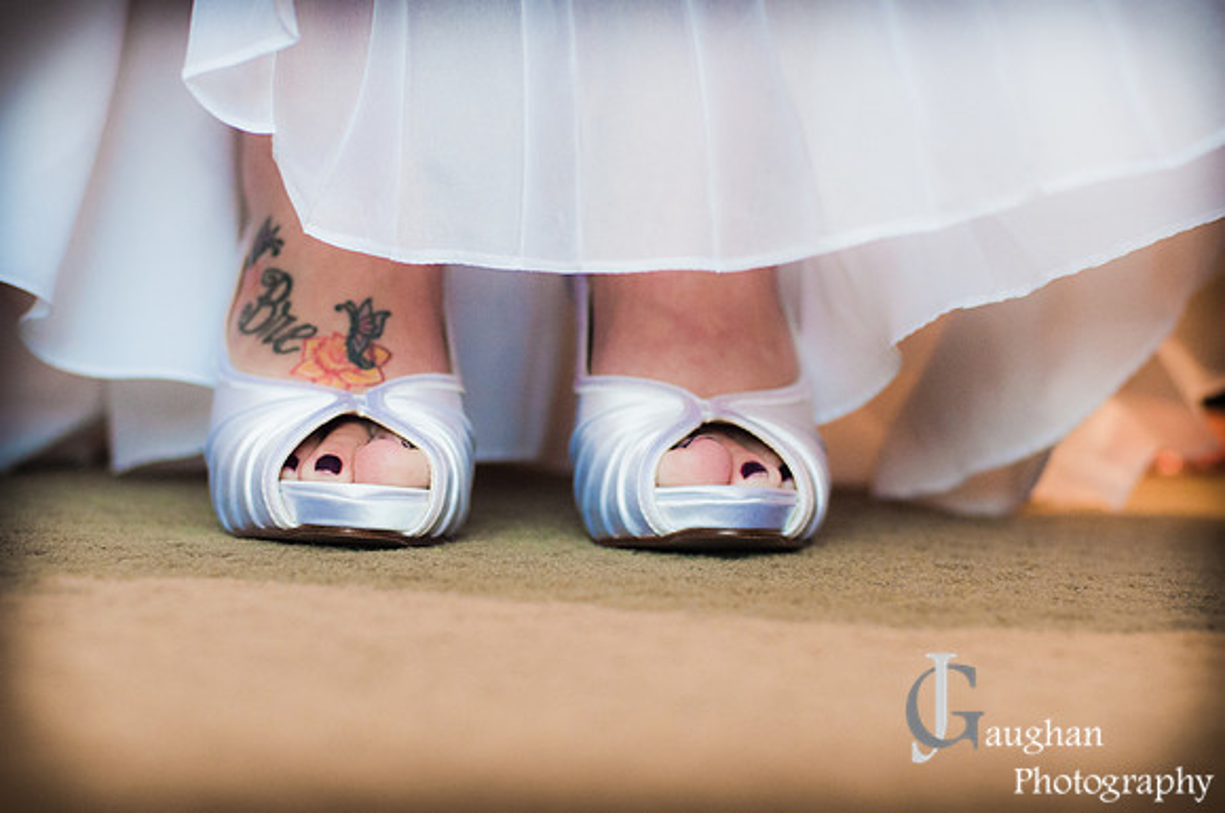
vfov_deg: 18.1
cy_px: 406
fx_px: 2549
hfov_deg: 27.0
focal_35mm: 75
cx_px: 612
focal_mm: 50
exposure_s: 1/160
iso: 1600
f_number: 2.8
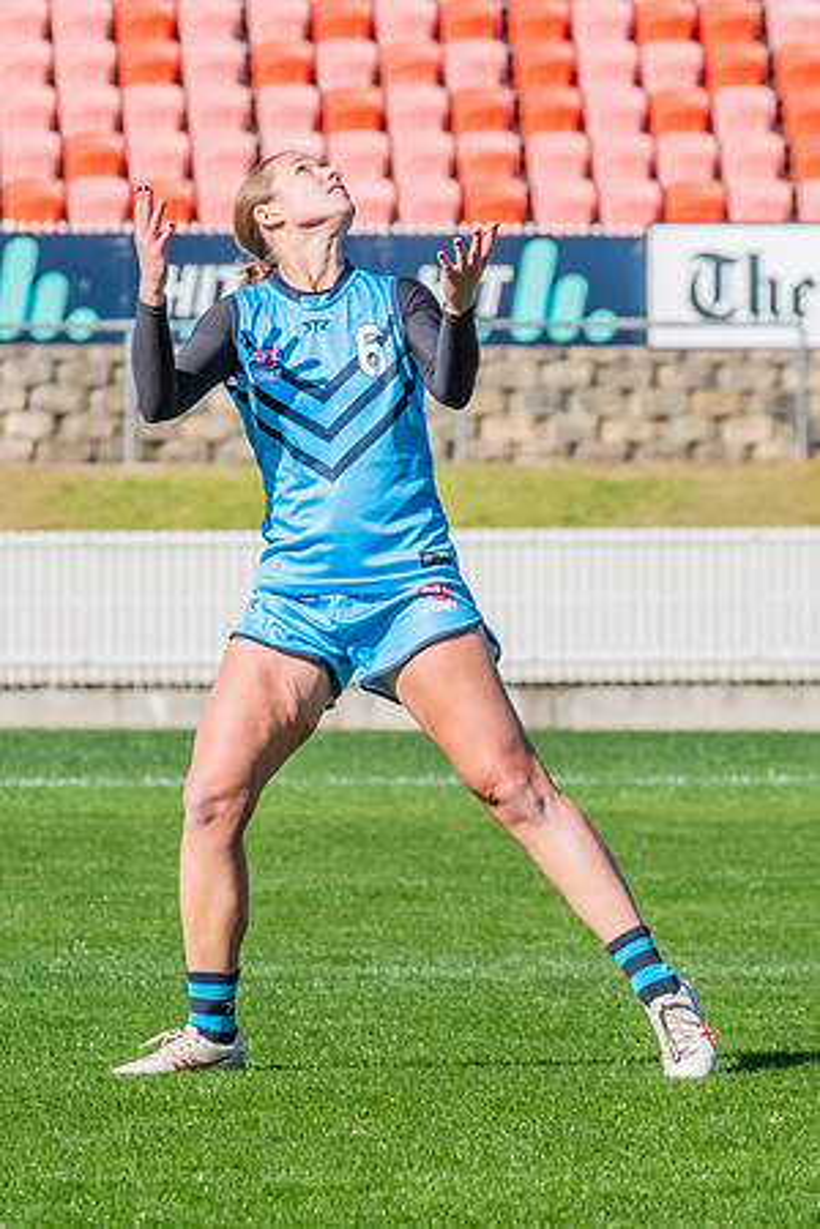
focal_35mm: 587
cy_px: 514
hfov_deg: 2.3
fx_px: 20065
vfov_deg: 3.5
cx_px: 425
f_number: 13
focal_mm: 250
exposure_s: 1/1250
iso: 800
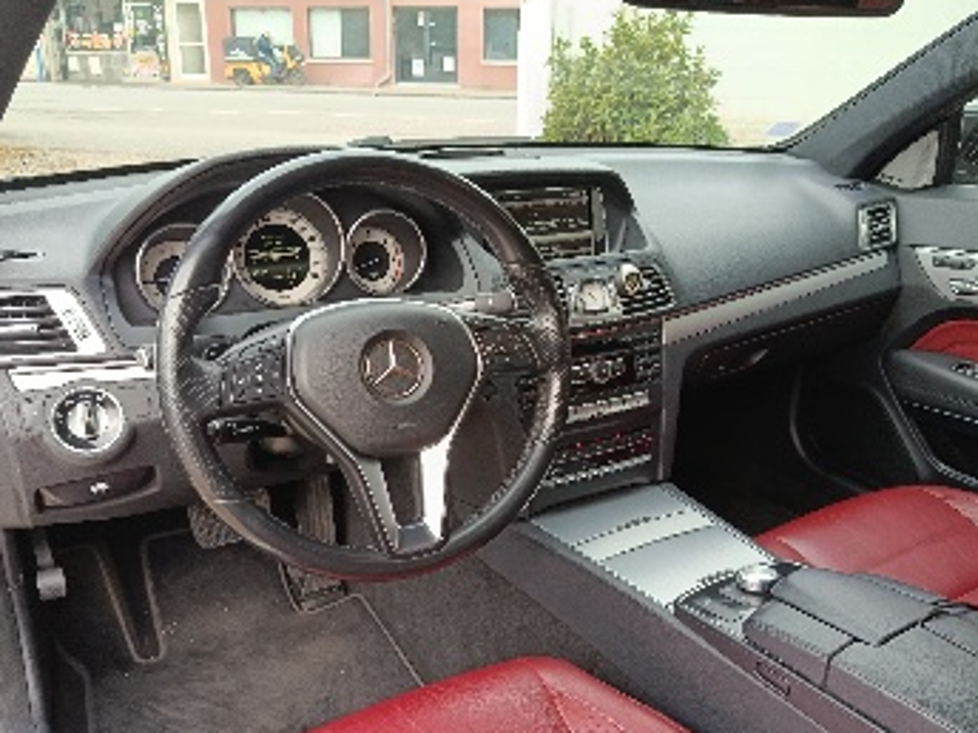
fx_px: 819
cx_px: 480
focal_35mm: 29
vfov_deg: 48.2
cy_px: 403
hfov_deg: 61.7
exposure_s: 1/100
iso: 199
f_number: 1.7
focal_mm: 5.24
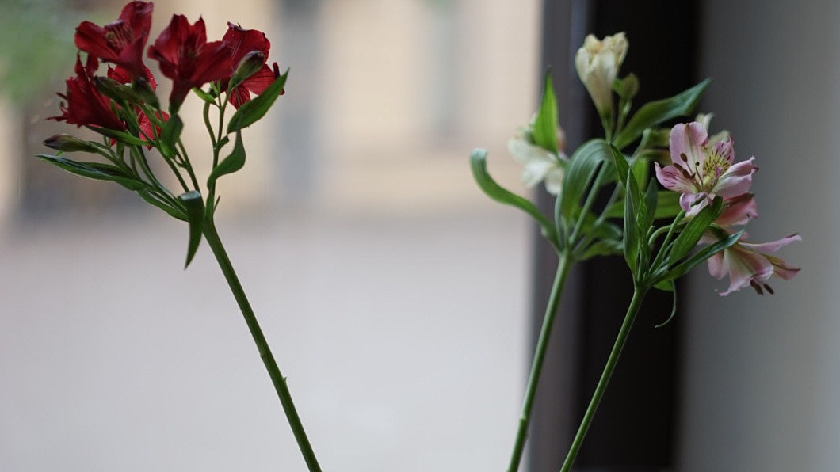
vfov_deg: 13.7
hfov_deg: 24.5
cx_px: 421
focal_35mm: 87
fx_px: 1938
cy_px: 468
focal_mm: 55
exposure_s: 1/160
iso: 100
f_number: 1.8
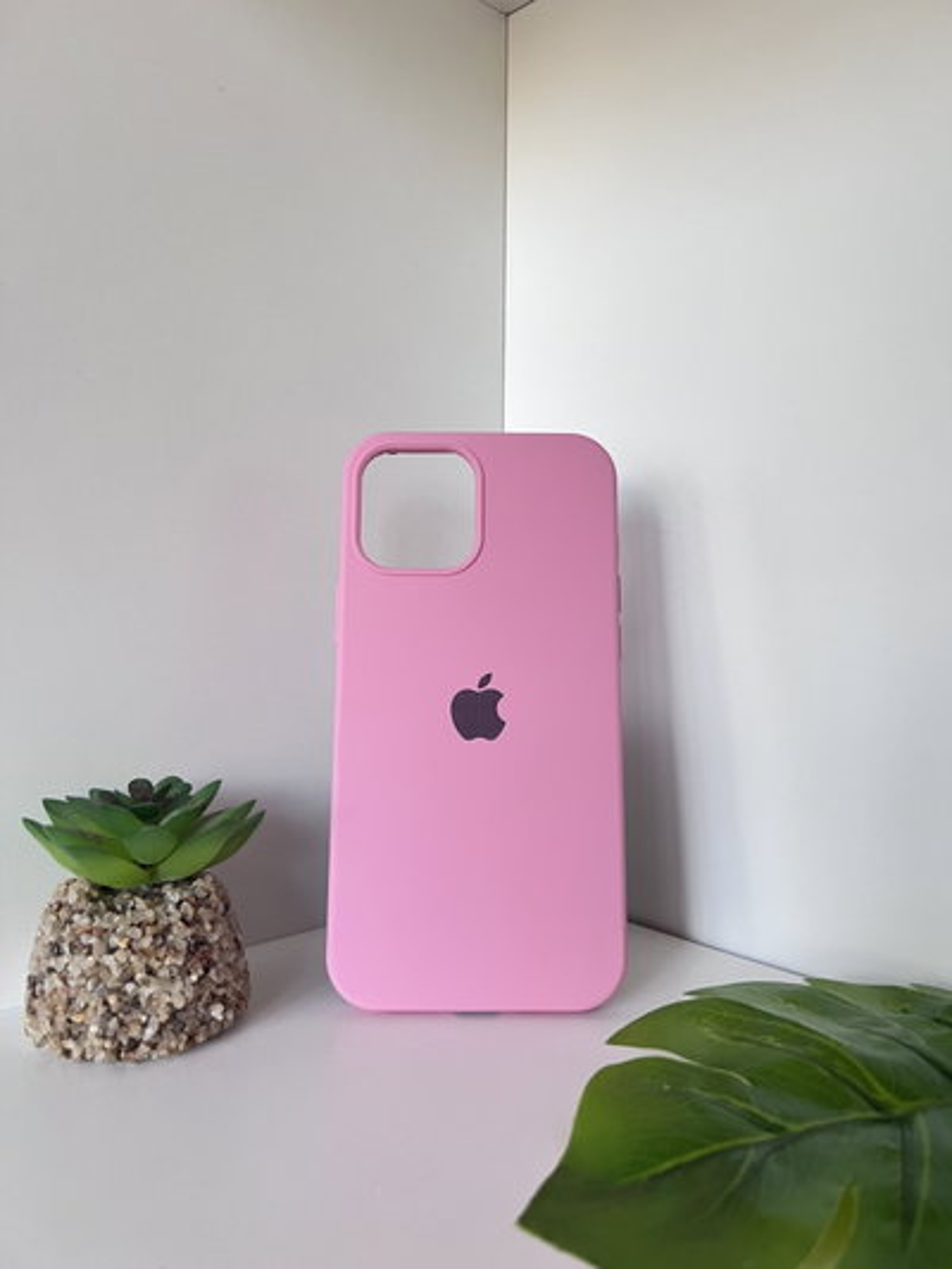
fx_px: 953
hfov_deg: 53.1
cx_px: 476
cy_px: 634
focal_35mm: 26
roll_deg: +1.1
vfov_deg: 67.3
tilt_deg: -3.8
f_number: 1.5
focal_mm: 5.7
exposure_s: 1/60
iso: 125
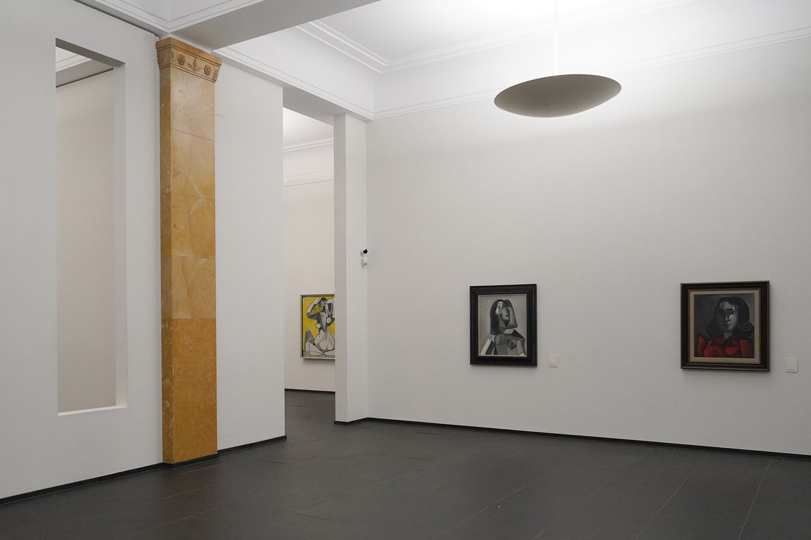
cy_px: 321
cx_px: 293
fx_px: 743
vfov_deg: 39.8
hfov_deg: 56.4
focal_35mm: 33
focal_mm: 24
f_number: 8
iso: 3200
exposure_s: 1/80
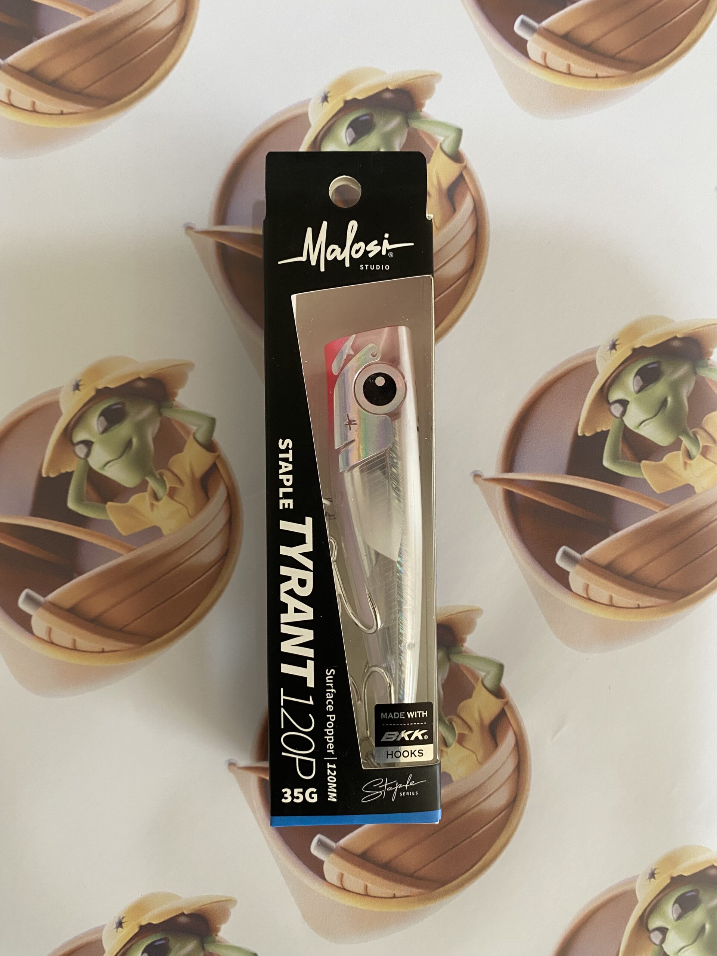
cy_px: 478
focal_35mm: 26
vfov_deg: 67.3
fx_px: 718
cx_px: 358
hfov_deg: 53.1
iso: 160
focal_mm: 4.25
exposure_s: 1/60
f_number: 1.8
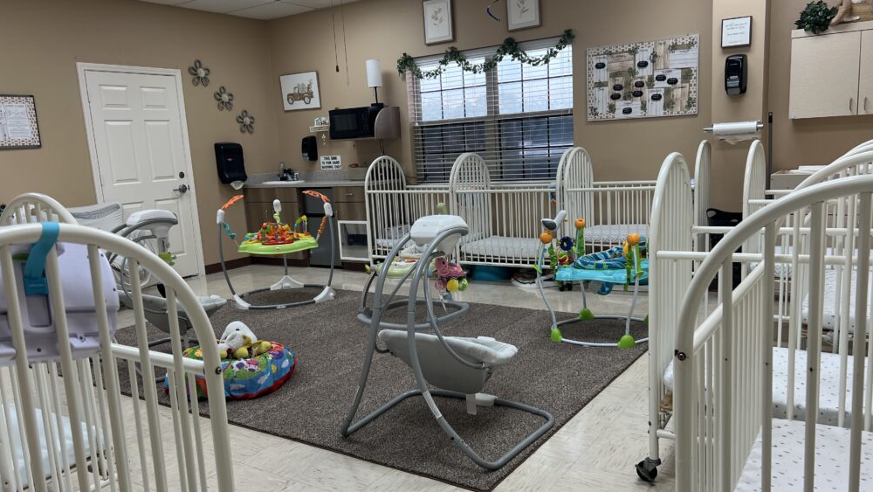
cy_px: 259
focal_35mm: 29
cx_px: 446
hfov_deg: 66.0
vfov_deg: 40.2
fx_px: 671
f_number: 1.5
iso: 80
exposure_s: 1/120
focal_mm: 5.7
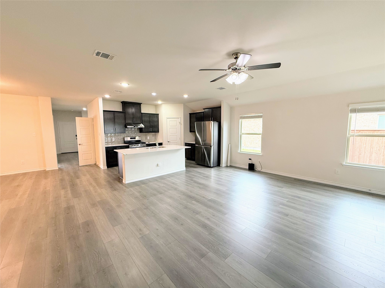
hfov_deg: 102.1
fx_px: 156
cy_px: 144
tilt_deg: -4.6
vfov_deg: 85.7
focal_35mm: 14
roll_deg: +0.6
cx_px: 192
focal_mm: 2.22
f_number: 2.2
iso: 250
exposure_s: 1/120
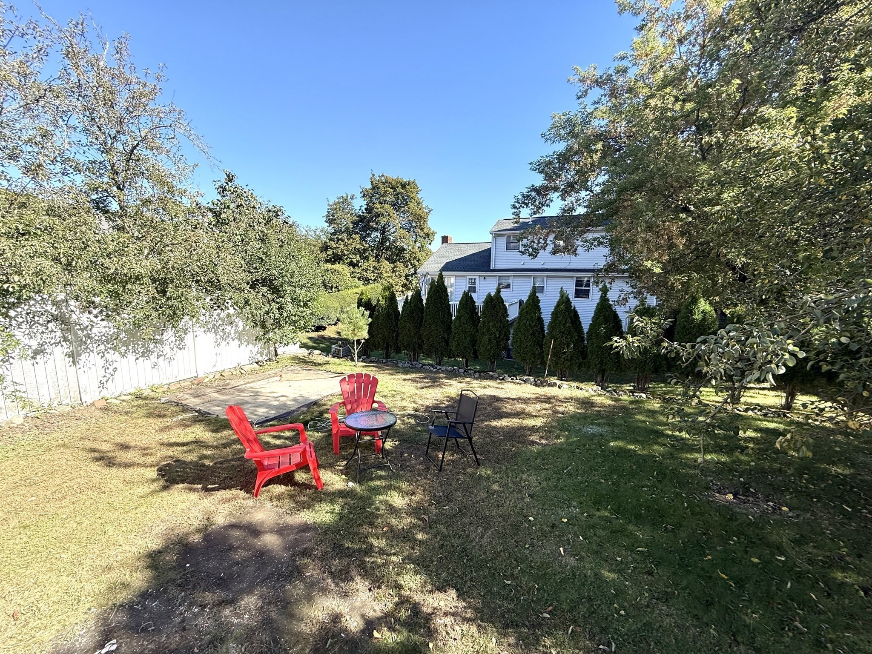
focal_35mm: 14
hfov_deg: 102.1
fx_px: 353
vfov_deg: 85.7
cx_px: 436
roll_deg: -0.2
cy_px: 327
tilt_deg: -9.7
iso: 64
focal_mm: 2.22
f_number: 2.2
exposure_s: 1/734
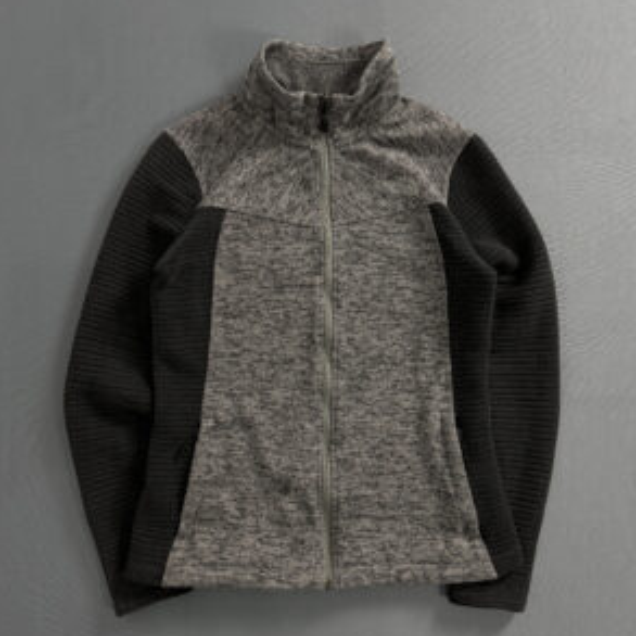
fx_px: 603
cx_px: 319
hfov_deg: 55.6
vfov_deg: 55.6
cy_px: 302
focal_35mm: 29
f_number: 1.78
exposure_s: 1/60
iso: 160
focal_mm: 6.76
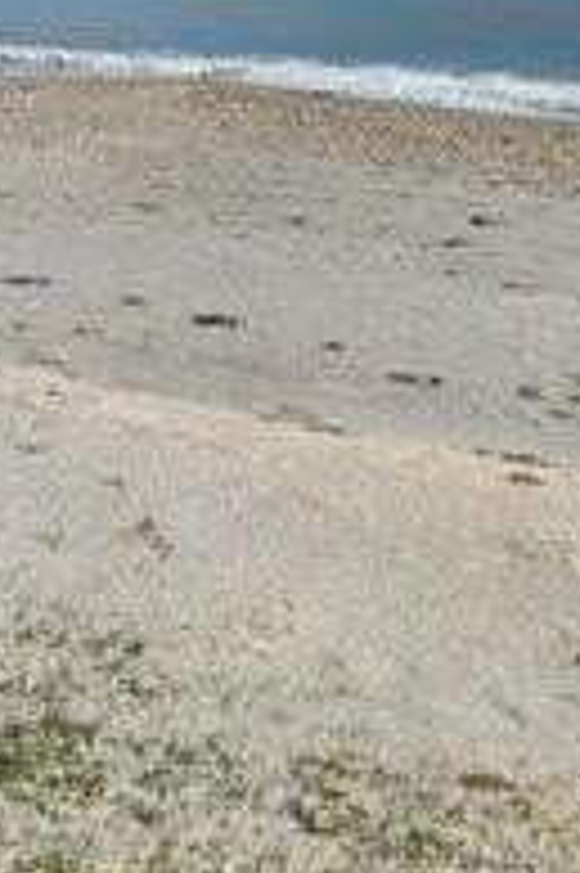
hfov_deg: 16.0
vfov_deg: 24.0
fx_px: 1912
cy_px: -90
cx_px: -252
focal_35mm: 79
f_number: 1.8
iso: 12
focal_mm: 6.4
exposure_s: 1/2333
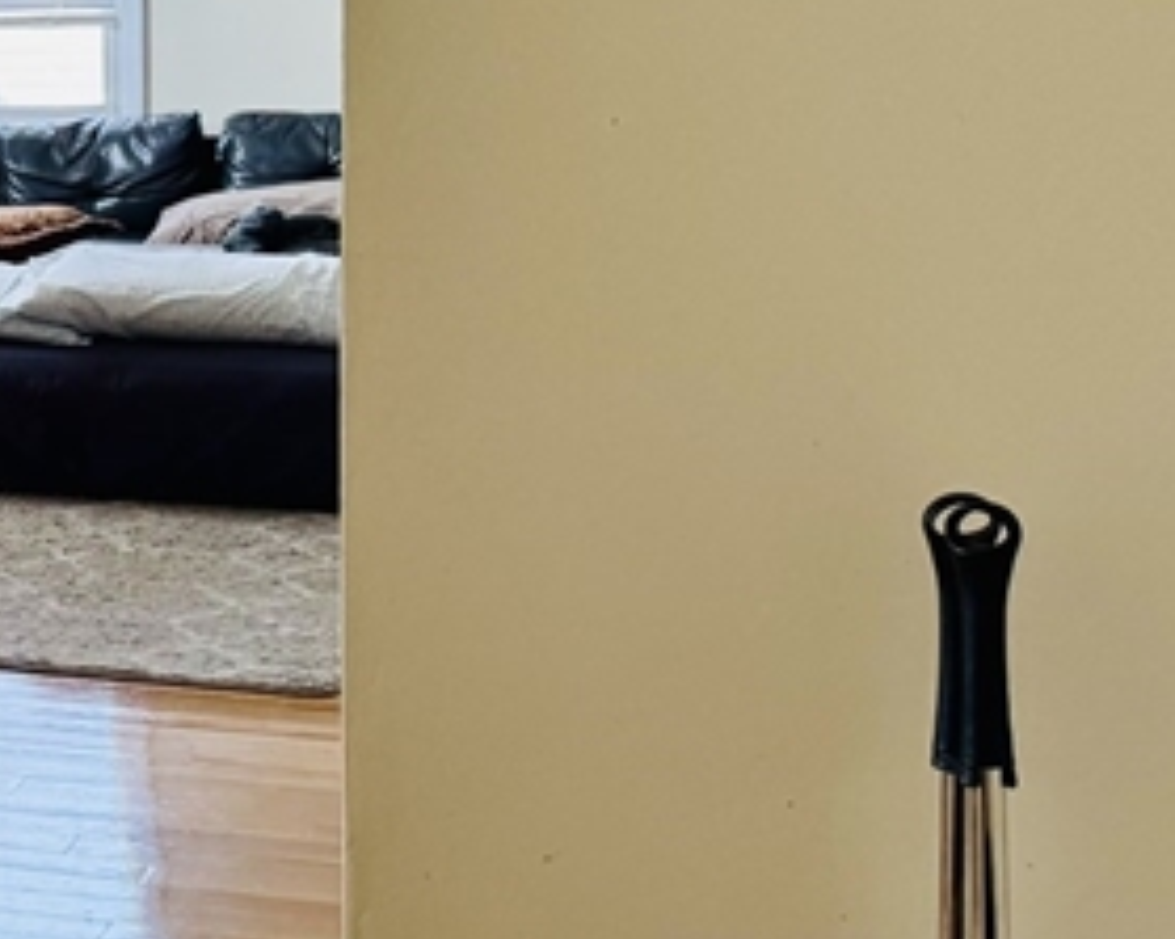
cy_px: 274
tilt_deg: -7.5
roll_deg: +1.9
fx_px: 2990
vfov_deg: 17.8
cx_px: -830
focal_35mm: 86
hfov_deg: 18.3
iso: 100
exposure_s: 1/155
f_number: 1.78
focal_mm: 6.76
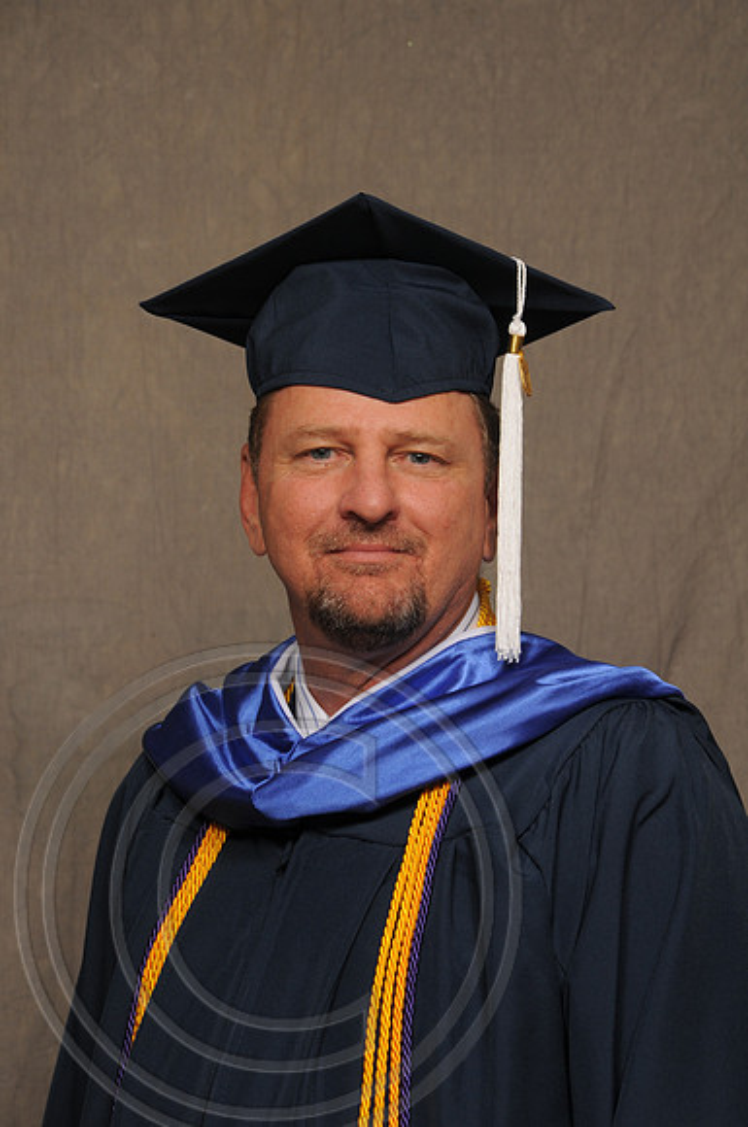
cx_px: 374
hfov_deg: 13.8
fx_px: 3095
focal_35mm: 99
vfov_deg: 20.6
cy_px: 564
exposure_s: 1/60
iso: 200
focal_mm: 66
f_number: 6.3
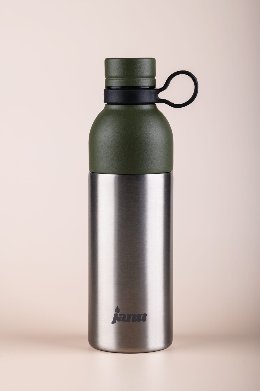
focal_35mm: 116
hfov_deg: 11.8
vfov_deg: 17.7
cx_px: 130
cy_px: 196
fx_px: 1258
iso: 100
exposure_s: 1/160
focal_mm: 116
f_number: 10
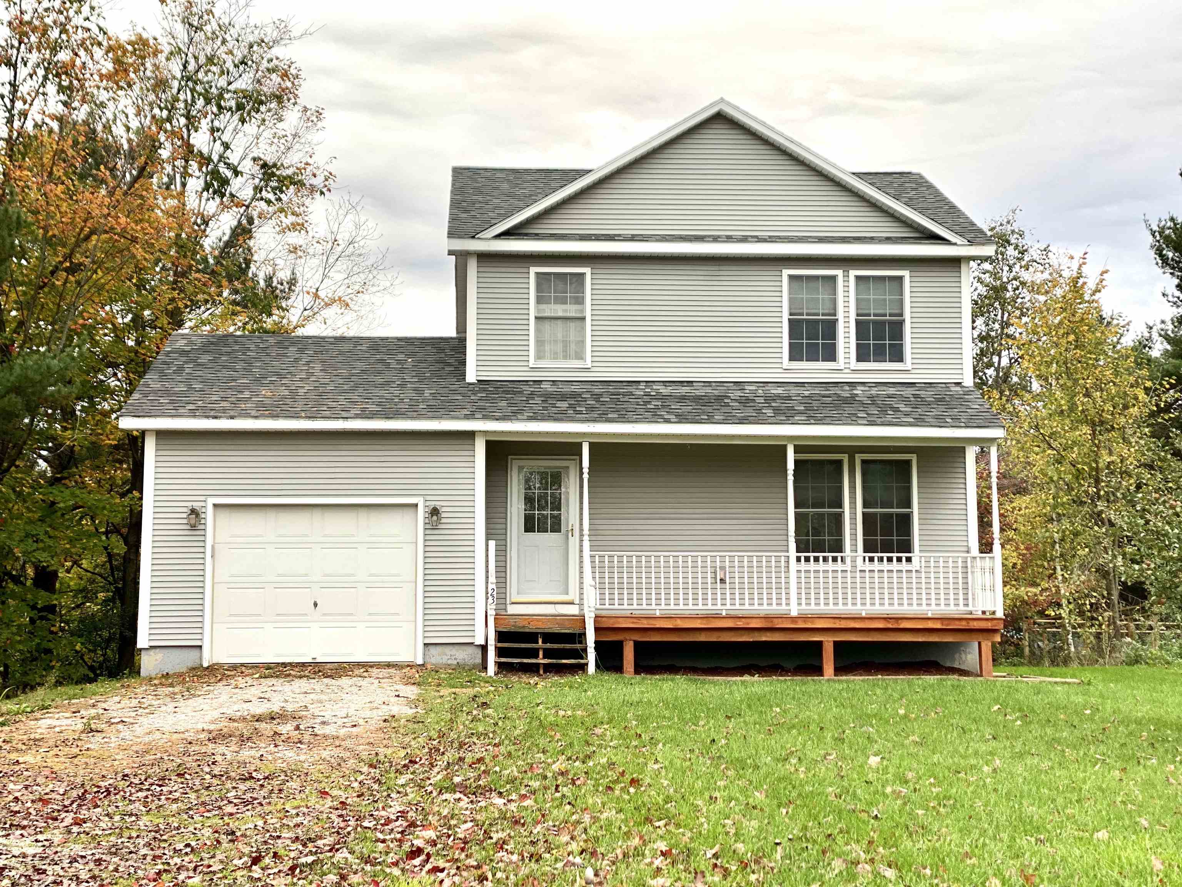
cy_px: 444
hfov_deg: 36.8
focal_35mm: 52
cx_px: 591
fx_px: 1776
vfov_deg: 28.0
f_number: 2
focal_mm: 6
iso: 20
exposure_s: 1/209
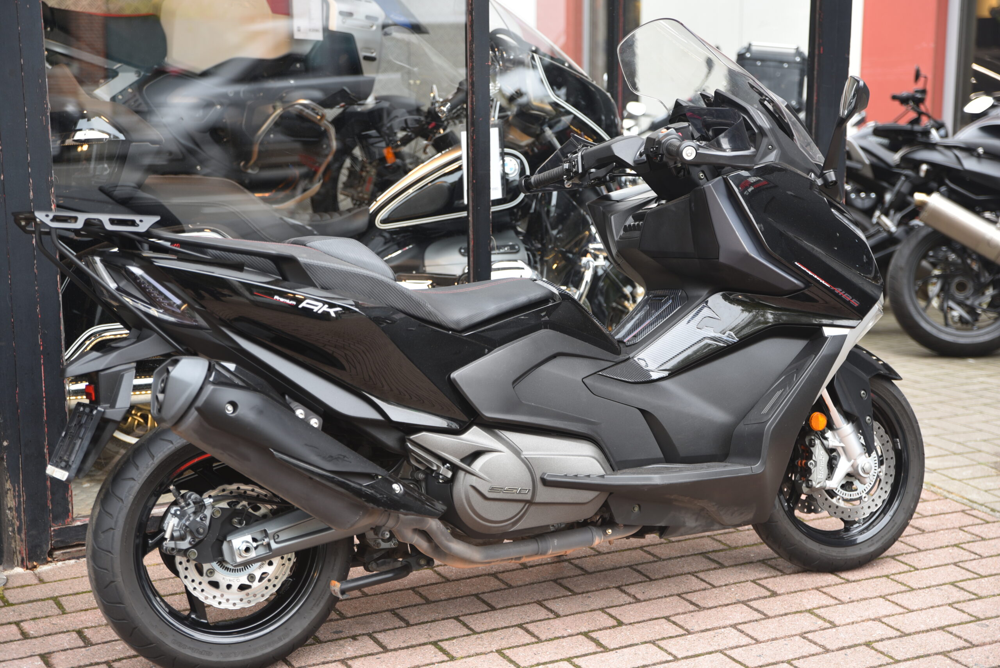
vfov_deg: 21.9
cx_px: 500
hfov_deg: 32.4
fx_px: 1723
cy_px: 334
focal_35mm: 62
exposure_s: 1/25
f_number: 2.8
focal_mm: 62
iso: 100
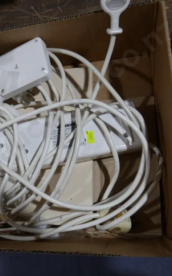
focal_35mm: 43
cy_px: 139
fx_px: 322
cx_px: 23
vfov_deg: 46.2
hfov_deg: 28.9
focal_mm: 15
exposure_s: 1/125
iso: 200
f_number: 3.6
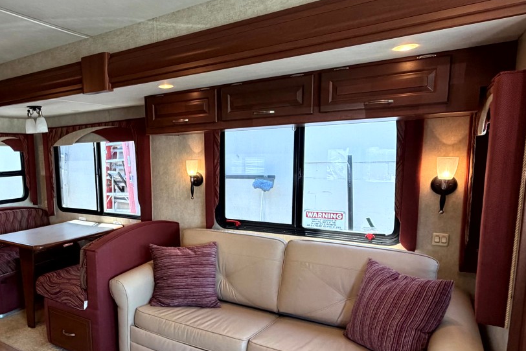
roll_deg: +0.1
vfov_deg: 51.1
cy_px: 205
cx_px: 171
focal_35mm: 25
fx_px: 365
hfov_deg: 69.3
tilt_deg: -7.3
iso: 320
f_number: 2.2
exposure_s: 1/96
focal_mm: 2.22
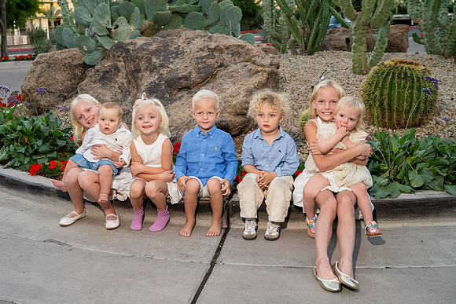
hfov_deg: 43.2
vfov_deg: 29.7
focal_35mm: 45
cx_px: 163
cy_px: 109
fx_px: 570
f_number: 4
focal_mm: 35
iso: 3200
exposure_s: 1/250
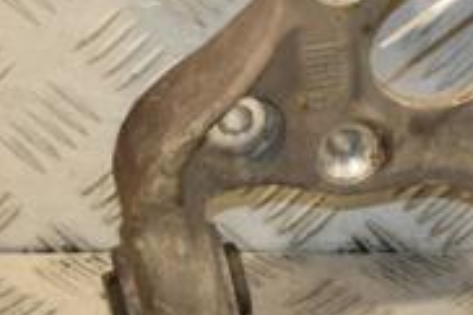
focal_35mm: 238
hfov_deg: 8.6
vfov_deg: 5.8
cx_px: 504
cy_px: 49
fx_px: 3124
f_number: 5.6
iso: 800
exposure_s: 1/200
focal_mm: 48
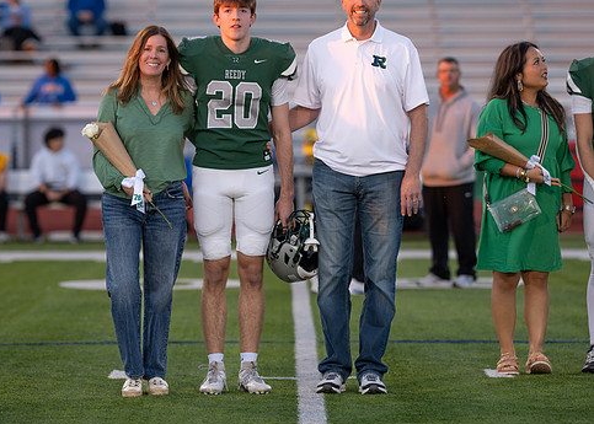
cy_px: 137
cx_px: 250
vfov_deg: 6.2
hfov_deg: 8.6
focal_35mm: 233
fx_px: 3931
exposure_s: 1/640
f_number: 2.2
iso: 320
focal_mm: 135
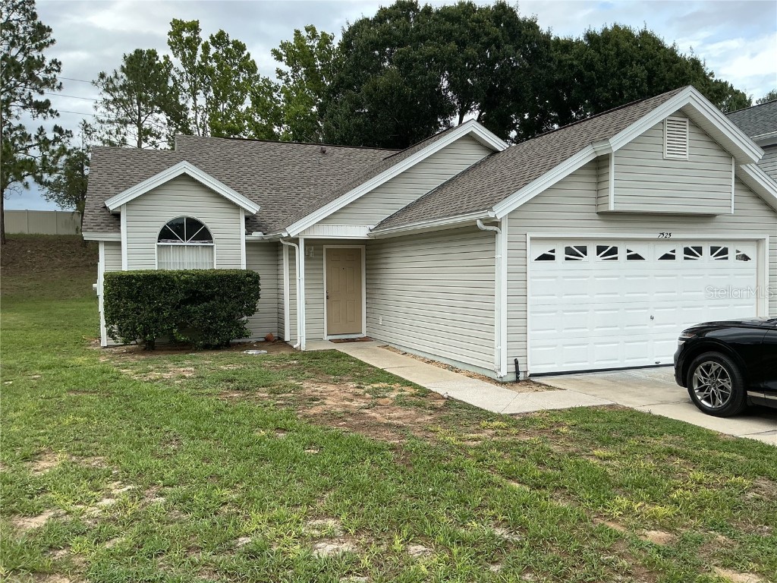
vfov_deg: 48.2
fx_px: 651
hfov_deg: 61.7
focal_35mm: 29
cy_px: 292
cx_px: 388
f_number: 1.8
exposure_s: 1/635
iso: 25
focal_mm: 3
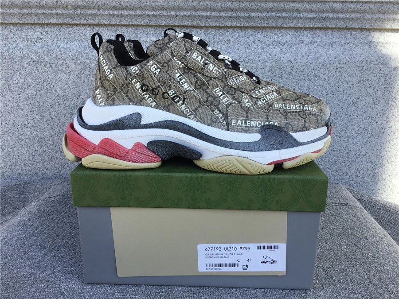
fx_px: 357
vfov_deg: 45.4
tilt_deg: -16.0
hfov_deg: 58.4
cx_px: 200
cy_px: 150
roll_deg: -0.3
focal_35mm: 31
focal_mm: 3.3
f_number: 2.4
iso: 25
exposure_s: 1/377
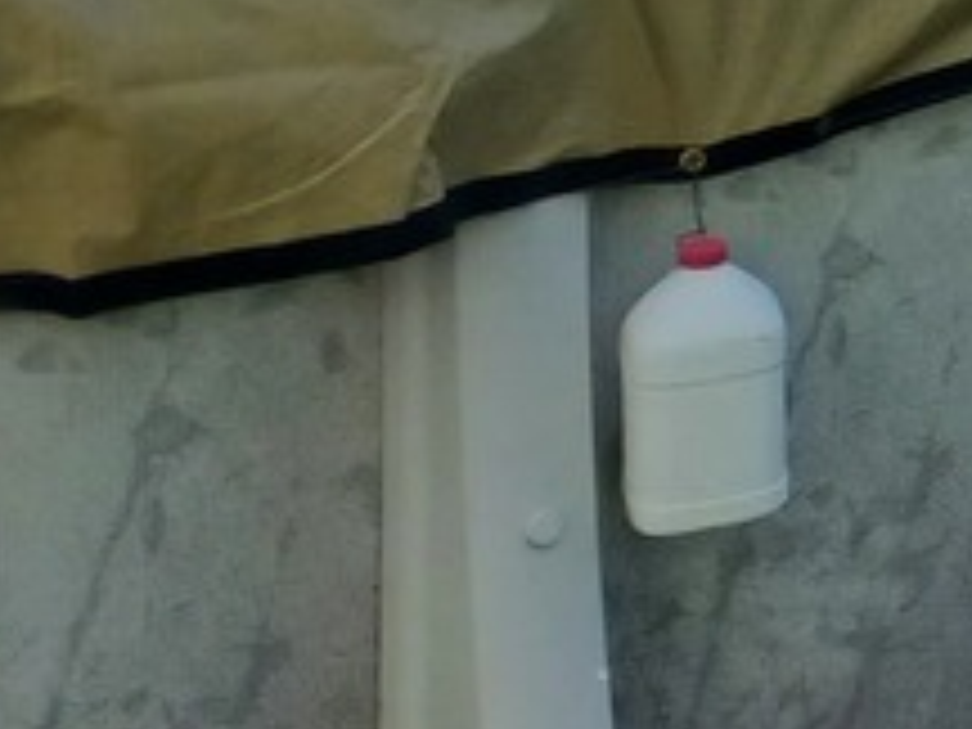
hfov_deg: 8.9
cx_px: 3226
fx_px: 4689
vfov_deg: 8.5
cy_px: -693
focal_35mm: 167
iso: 32
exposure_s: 1/683
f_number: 1.8
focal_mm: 4.6
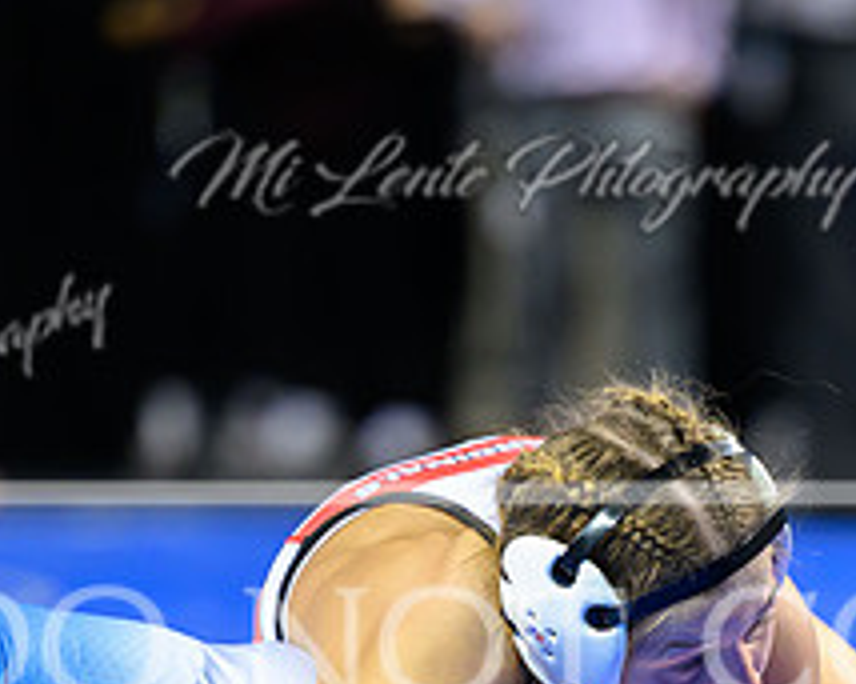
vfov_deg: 2.9
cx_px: 626
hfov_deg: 3.6
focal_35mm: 536
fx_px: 13573
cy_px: 777
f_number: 2.8
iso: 2500
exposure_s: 1/800
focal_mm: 190
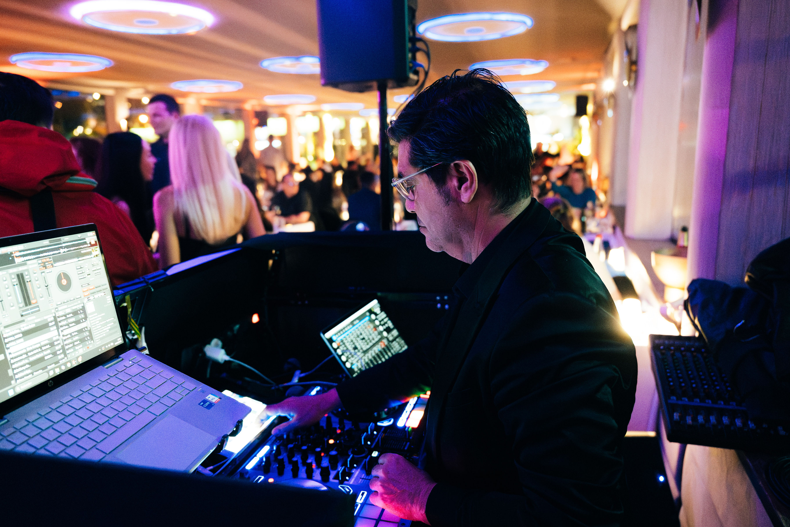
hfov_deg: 69.4
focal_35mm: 26
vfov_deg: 49.6
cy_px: 264
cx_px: 395
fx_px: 570
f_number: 2.8
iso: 10000
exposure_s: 1/100
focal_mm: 24
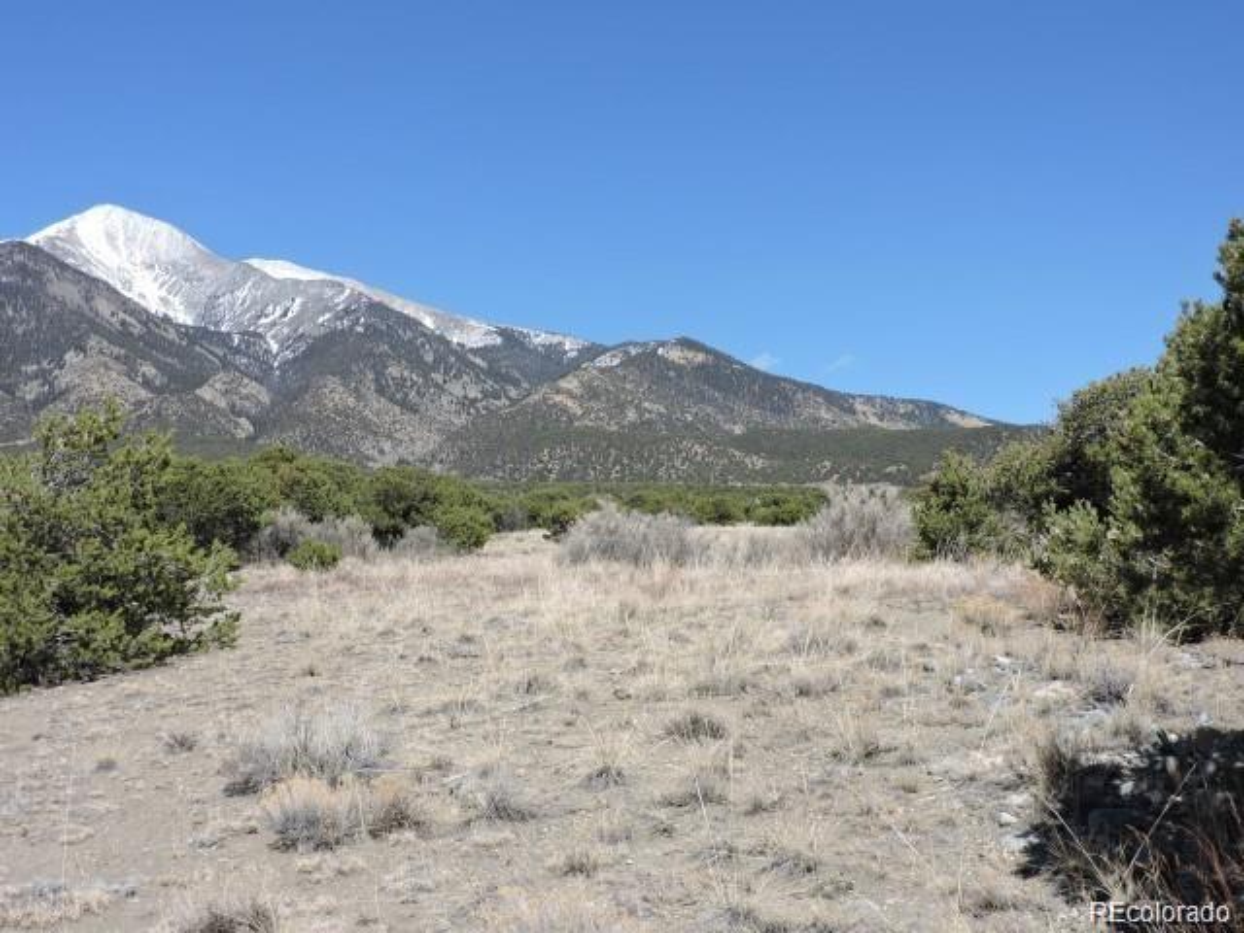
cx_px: 622
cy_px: 466
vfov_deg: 33.6
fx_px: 1545
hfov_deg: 43.9
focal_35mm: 43
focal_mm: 7.7
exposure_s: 1/1000
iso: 100
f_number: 3.4
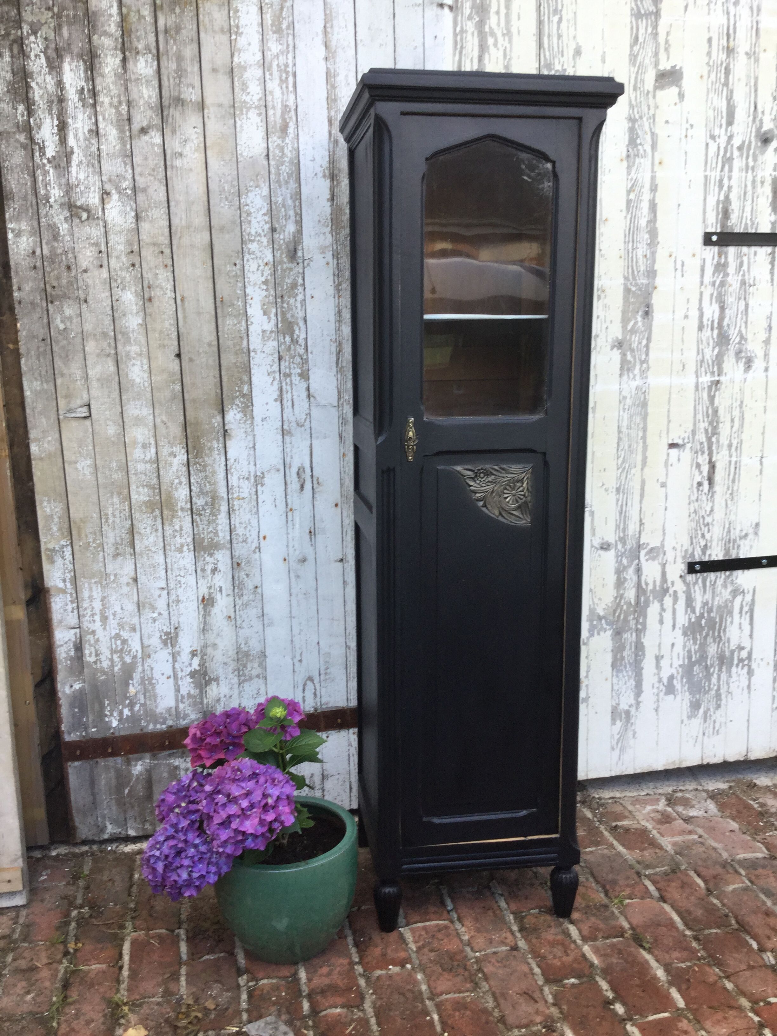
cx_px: 388
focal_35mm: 31
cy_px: 518
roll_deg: -0.4
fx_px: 928
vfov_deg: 58.4
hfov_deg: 45.4
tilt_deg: -12.7
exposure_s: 1/100
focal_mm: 3.3
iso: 32
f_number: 2.4
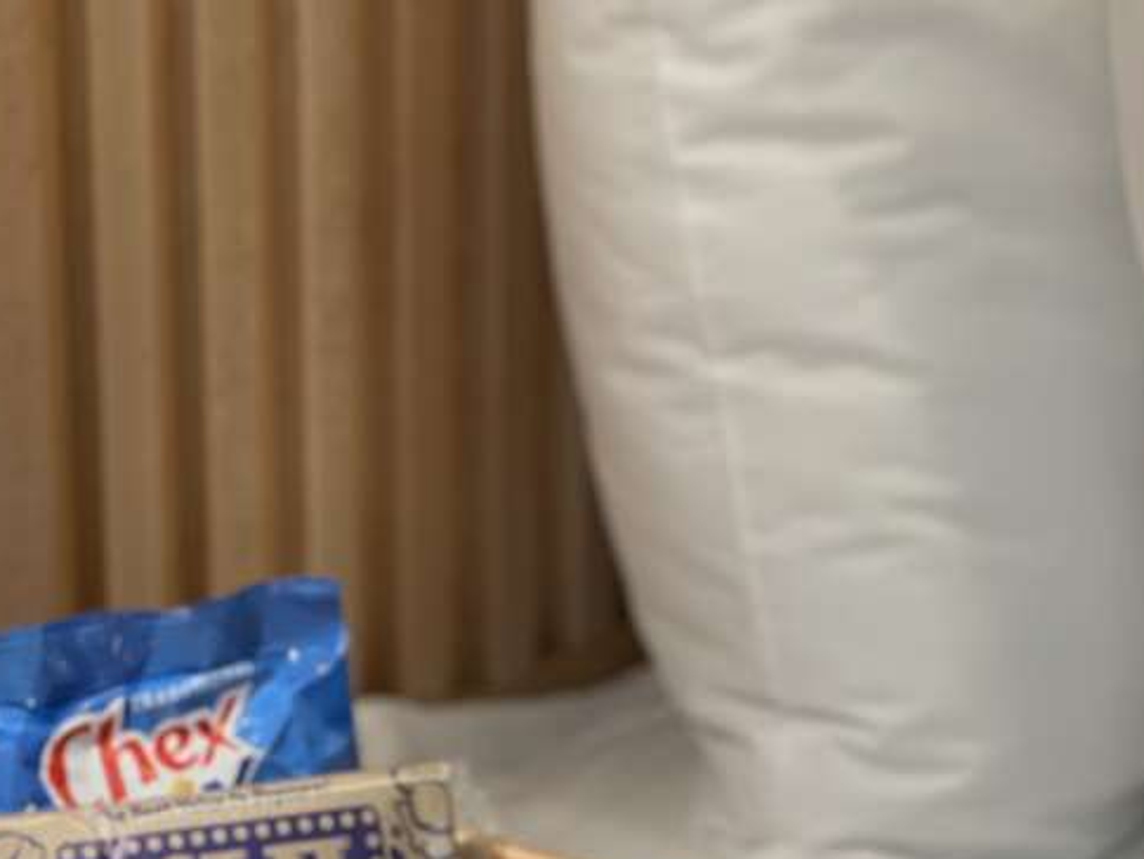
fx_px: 4463
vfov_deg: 10.9
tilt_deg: -22.7
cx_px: 274
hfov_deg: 14.5
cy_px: 887
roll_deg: +1.5
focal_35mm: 135
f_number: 2.2
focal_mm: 7.5
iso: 125
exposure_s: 1/60
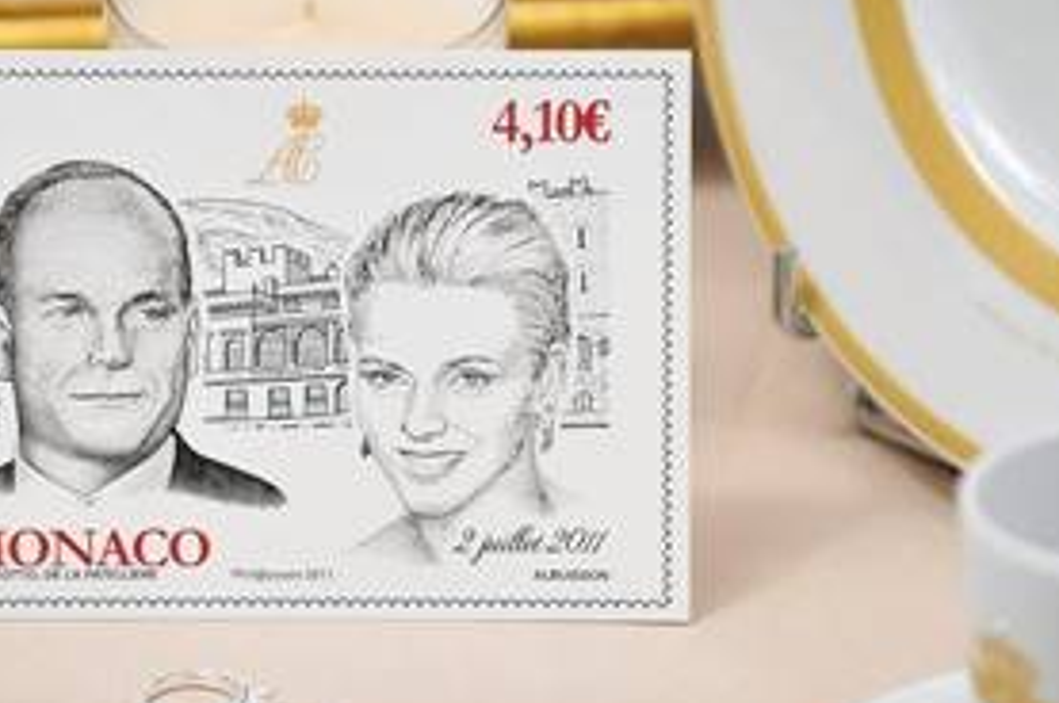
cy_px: 413
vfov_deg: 3.5
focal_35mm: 393
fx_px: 11547
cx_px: 321
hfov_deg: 5.2
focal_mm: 170
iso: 250
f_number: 2.8
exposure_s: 1/1000
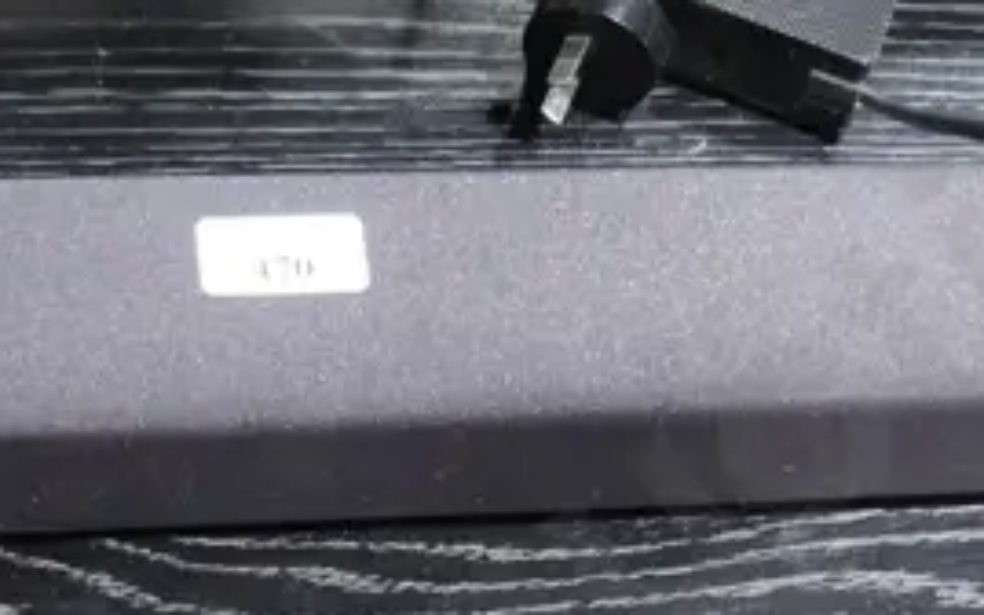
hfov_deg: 17.2
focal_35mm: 121
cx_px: 677
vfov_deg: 10.8
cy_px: 520
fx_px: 3244
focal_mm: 15
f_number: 3.6
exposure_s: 1/60
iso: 1250
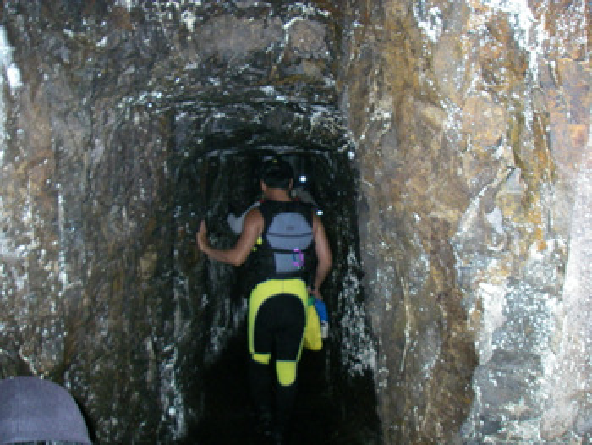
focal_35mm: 38
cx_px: 296
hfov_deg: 48.9
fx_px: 650
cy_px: 222
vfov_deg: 37.8
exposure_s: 1/50
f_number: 3.3
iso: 400
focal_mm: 6.3
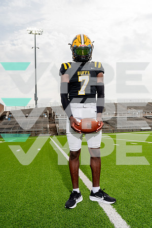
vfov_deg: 63.7
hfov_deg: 45.0
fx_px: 184
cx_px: 76
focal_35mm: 29
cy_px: 114
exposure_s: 1/250
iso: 100
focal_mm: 29
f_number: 8
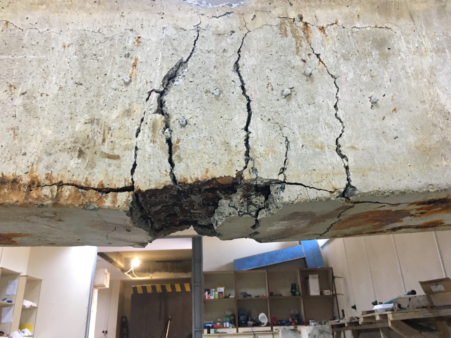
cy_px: 169
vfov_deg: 48.2
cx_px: 226
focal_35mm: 29
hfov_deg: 61.7
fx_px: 378
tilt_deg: +22.1
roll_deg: +4.2
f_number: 2.2
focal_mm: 4.15
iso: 160
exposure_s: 1/33
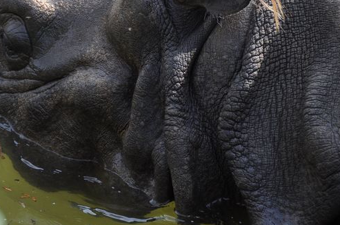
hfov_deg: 7.0
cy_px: 12
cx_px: 84
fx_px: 2791
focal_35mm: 296
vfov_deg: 4.6
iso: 200
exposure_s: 1/250
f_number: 5.6
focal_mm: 95
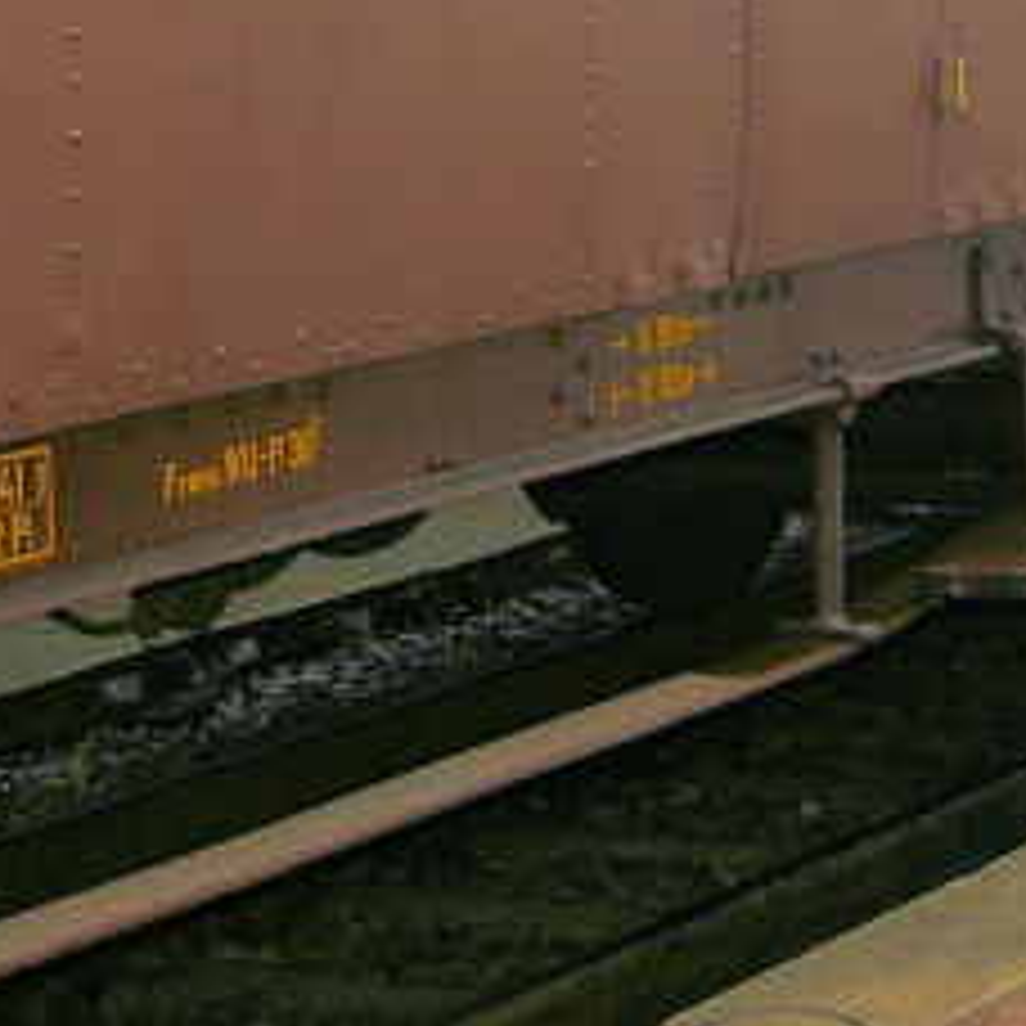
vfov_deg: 12.2
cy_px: -72
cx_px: 846
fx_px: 4728
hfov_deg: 12.3
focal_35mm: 141
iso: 200
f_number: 4
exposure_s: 1/45
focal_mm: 28
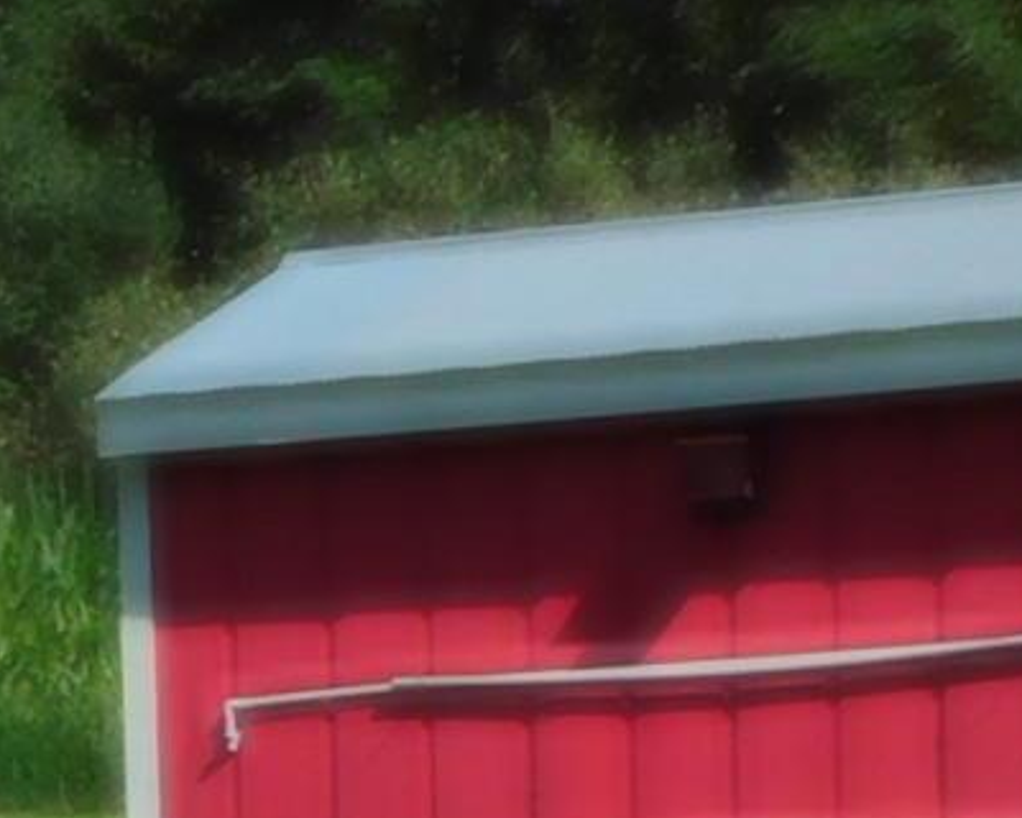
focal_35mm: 293
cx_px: -2266
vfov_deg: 5.1
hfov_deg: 6.0
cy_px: 2014
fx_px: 8862
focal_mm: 7.1
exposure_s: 1/1500
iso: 125
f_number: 3.6
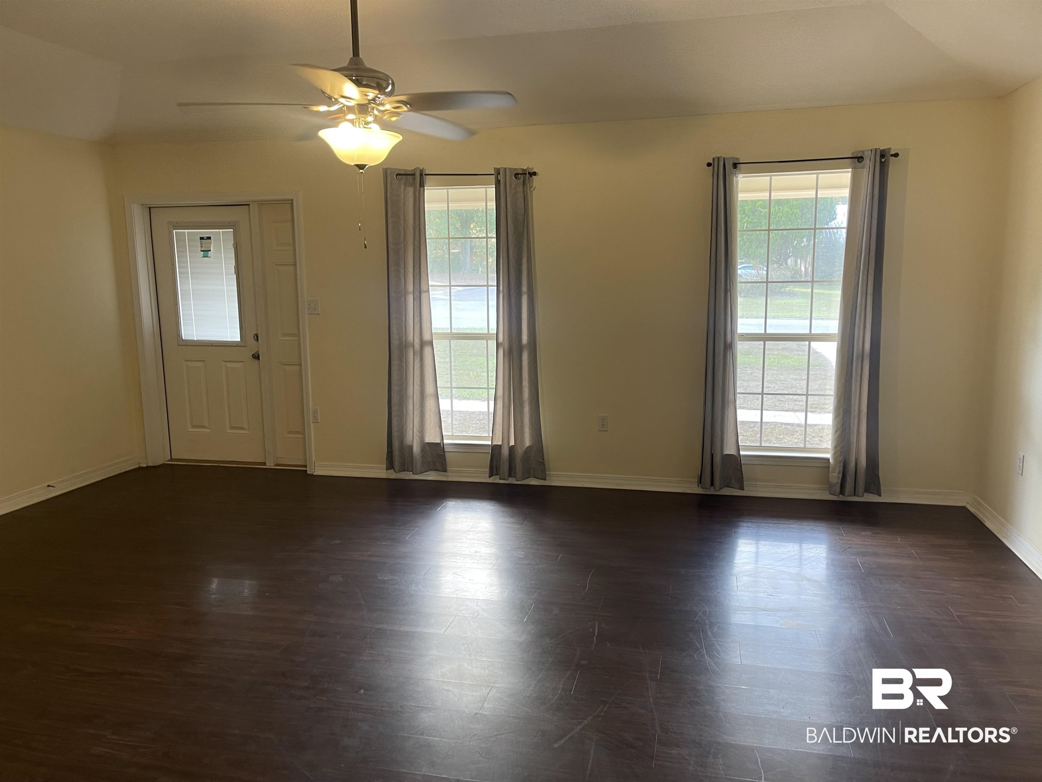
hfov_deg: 69.4
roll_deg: -0.4
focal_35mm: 25
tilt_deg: -9.1
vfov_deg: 54.9
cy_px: 391
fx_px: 753
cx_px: 521
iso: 80
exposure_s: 1/60
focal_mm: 5.1
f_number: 1.6
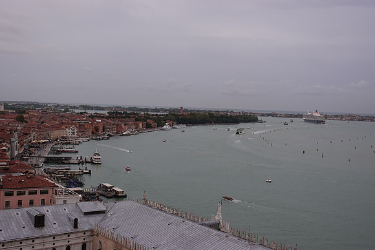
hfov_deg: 43.6
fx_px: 469
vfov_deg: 29.9
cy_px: 125
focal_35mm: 45
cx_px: 188
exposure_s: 1/60
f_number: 2.8
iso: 125
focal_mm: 16.62
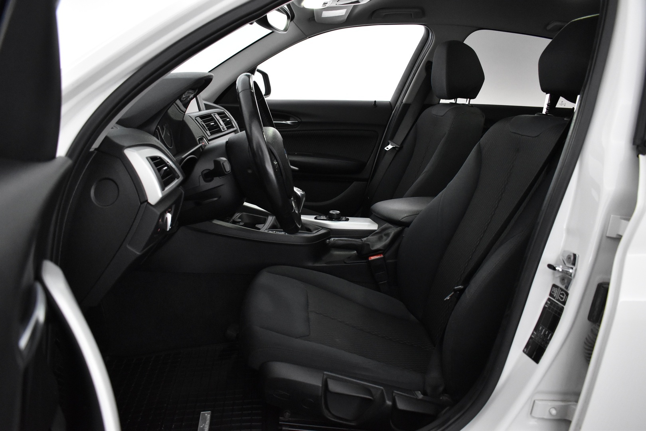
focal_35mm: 27
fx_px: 485
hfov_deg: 67.4
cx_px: 323
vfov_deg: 47.9
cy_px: 216
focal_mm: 18
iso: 3200
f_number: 4
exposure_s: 1/60
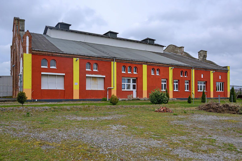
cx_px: 121
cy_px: 80
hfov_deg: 68.9
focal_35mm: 26
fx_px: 176
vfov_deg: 49.1
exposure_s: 1/500
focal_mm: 17.5
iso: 200
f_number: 7.1
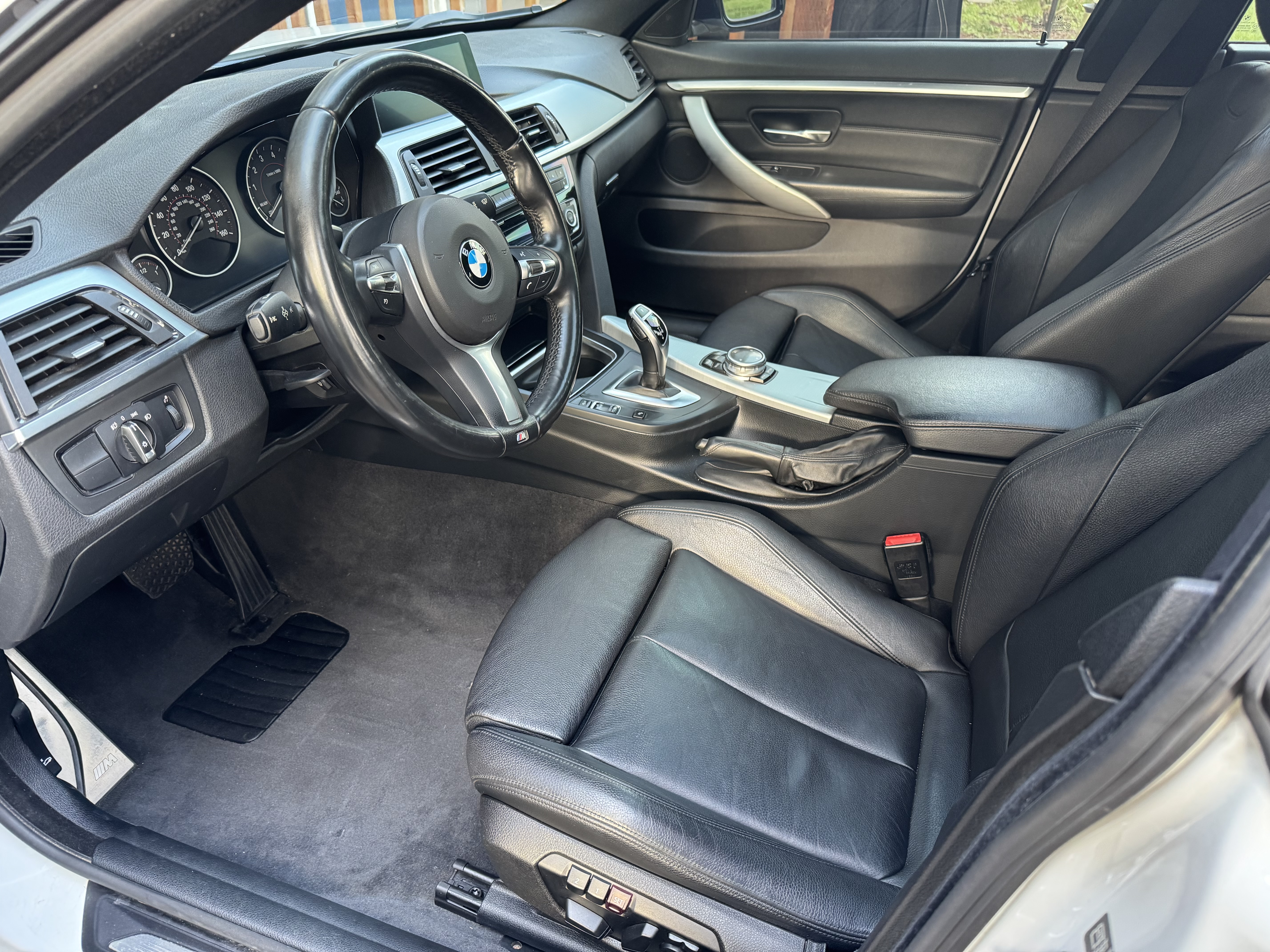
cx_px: 635
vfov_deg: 56.8
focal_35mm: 24
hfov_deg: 71.6
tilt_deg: -36.3
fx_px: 881
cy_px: 476
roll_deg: -1.1
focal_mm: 6.76
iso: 320
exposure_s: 1/60
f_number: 1.78
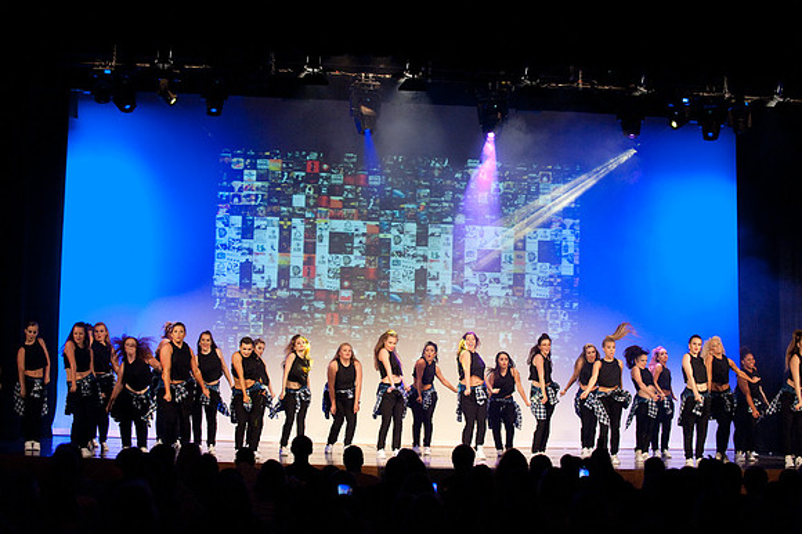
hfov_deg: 28.9
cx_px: 401
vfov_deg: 19.4
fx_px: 1558
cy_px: 267
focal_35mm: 70
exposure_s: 1/125
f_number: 4
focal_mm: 70
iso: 3200
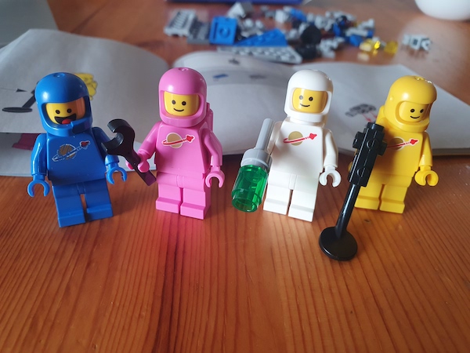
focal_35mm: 26
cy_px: 176
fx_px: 353
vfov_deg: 53.1
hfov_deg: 67.3
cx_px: 235
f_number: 2.4
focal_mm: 4.32
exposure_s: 1/50
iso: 250
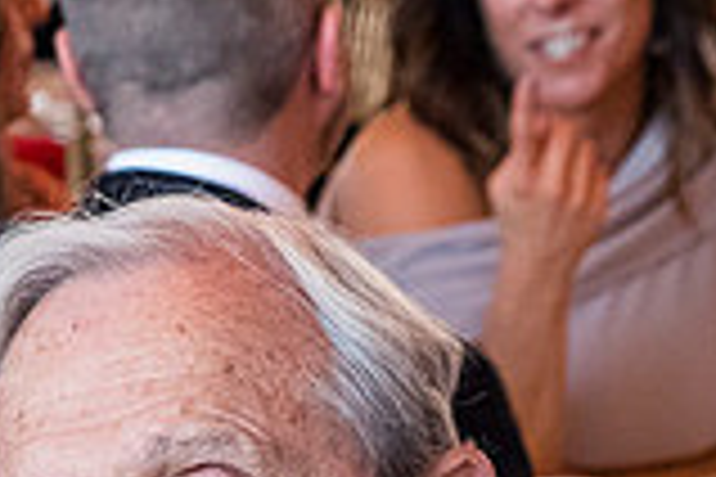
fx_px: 6026
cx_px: -158
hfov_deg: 6.8
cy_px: 794
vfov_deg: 4.5
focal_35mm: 303
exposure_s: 1/80
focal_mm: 55
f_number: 5.6
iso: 1600
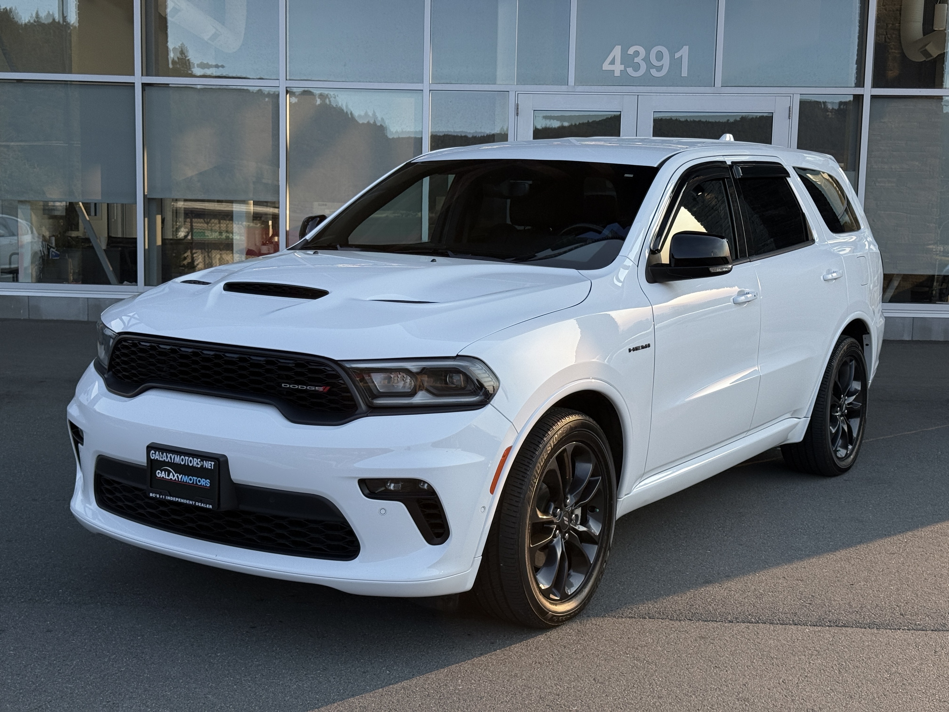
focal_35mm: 48
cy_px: 356
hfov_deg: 39.7
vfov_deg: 30.3
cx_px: 474
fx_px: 1316
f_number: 1.78
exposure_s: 1/1608
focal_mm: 6.76
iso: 64
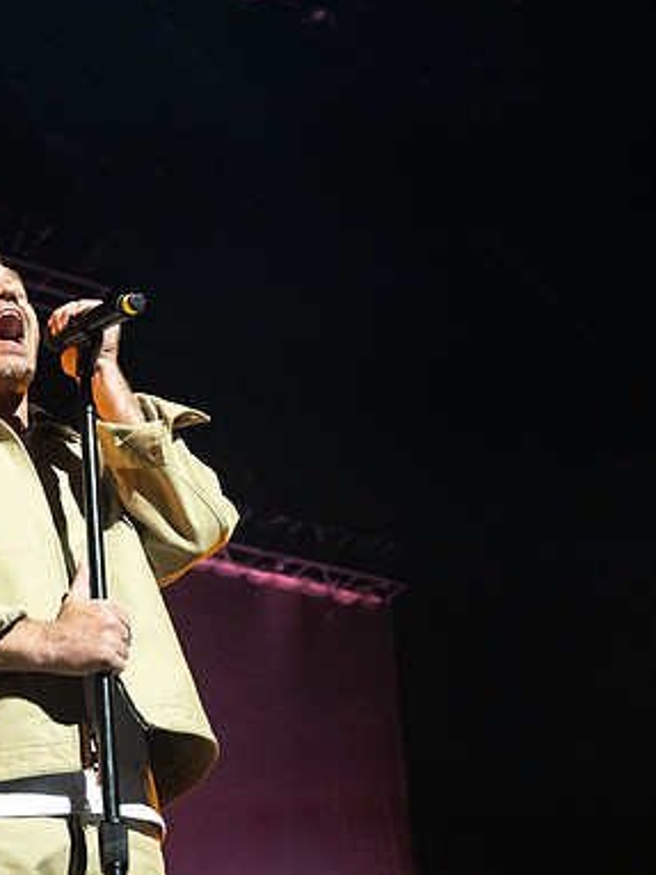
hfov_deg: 18.0
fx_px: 2048
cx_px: 128
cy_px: 376
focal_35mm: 81
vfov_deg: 24.1
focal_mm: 49
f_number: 4
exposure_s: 1/320
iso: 5000
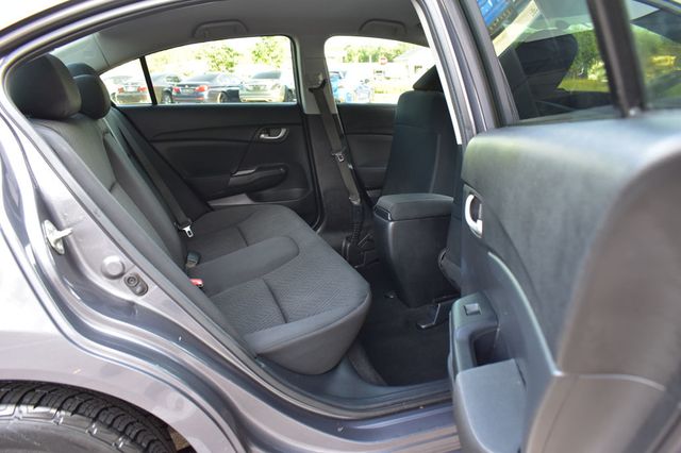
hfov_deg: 67.4
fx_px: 510
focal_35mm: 27
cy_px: 226
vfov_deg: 47.9
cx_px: 340
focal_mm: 18
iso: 450
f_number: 6.3
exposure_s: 1/15
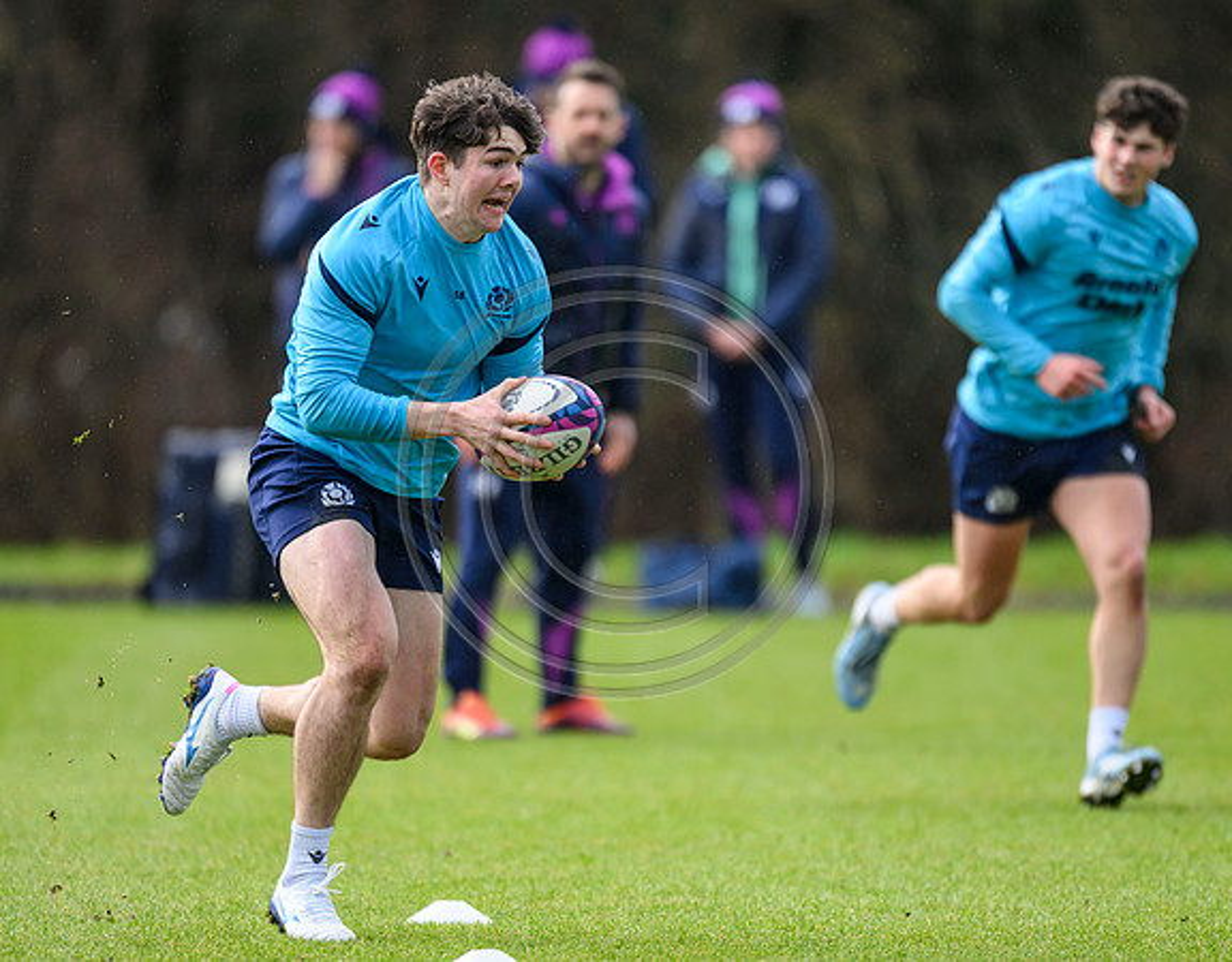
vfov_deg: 2.4
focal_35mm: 631
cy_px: 482
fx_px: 22787
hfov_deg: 3.1
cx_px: 508
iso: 1250
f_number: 4
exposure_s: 1/1600
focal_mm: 560
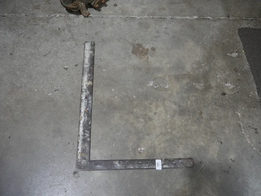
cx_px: 130
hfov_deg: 63.4
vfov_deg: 49.8
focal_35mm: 28
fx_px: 211
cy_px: 98
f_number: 3.5
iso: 200
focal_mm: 14
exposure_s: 1/80
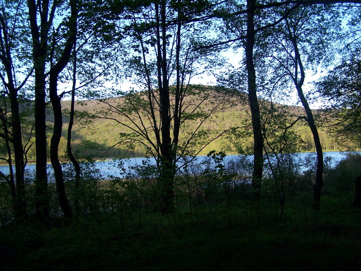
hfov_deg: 49.0
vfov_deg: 37.7
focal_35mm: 38
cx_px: 180
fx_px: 396
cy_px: 136
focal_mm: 6.3
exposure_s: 1/200
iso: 80
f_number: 2.8
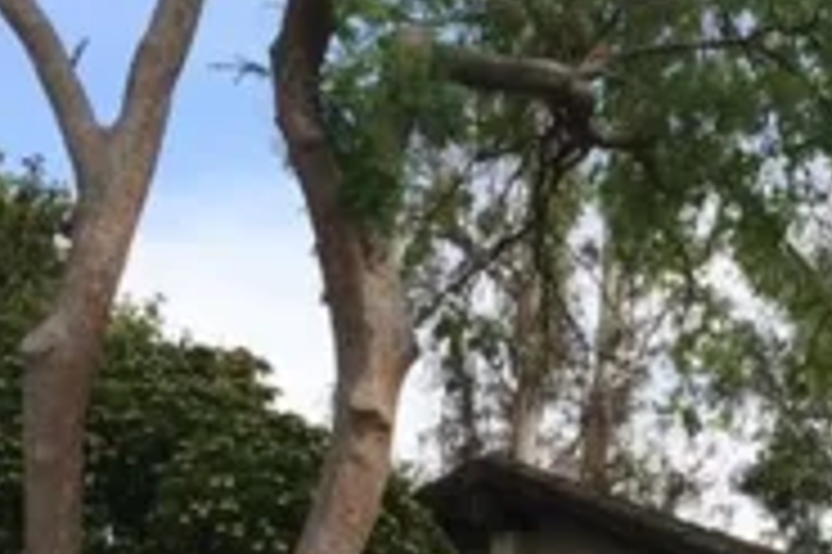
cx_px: 1014
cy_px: 730
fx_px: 2817
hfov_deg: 16.1
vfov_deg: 10.9
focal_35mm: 122
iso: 32
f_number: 2.2
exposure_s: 1/1109
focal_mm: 4.15
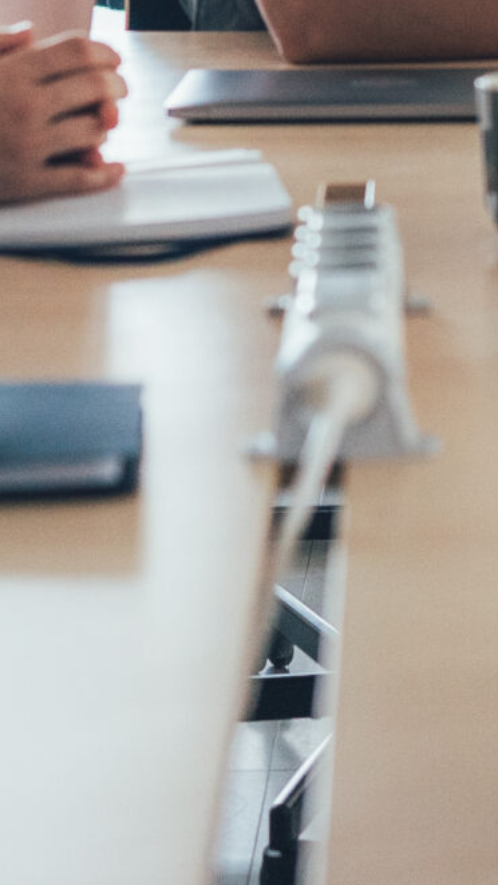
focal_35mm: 142
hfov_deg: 8.4
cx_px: 762
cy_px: -129
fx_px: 3332
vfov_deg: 14.7
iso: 1600
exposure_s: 1/250
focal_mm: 35
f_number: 2.5
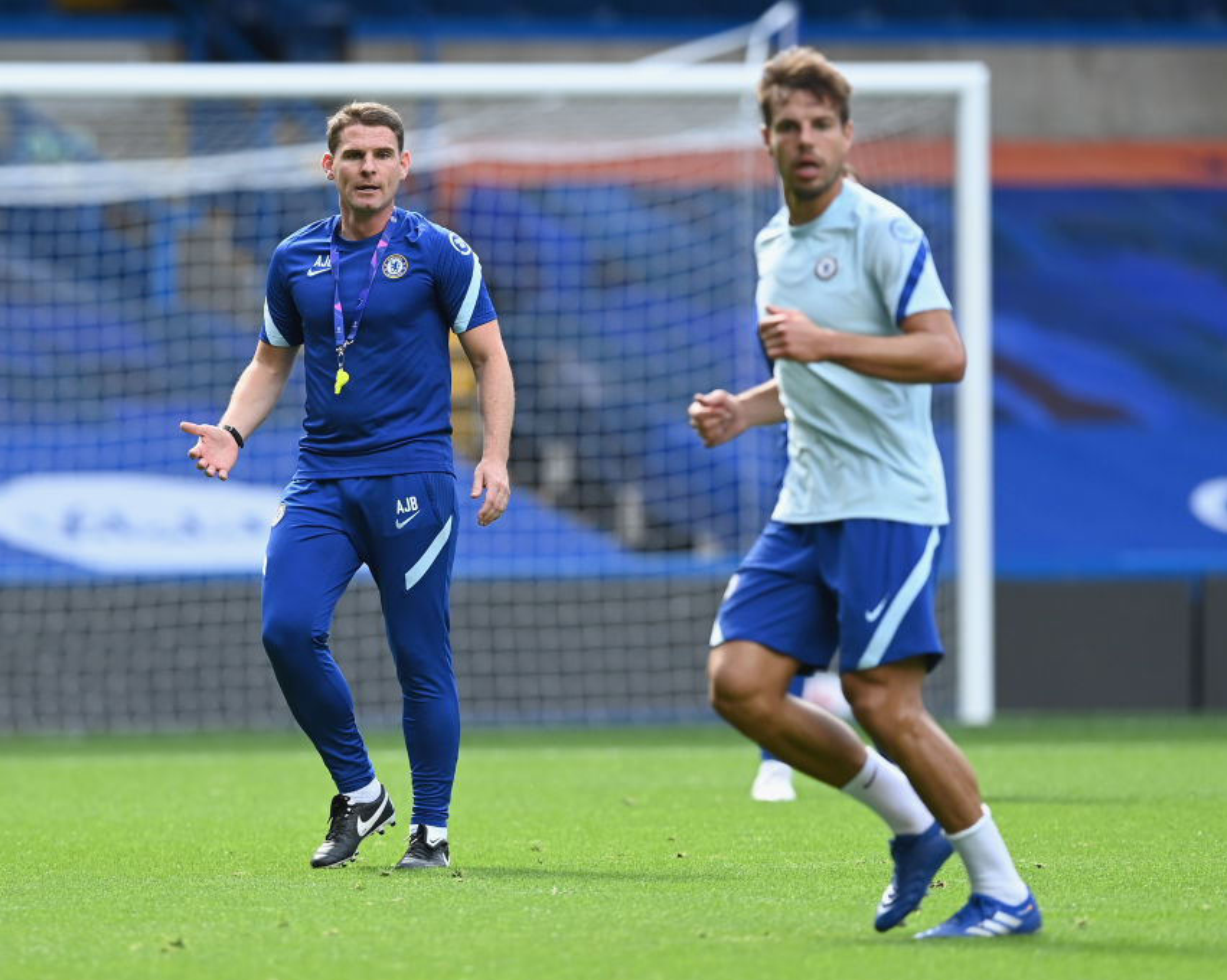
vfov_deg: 3.4
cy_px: 491
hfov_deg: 4.3
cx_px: 554
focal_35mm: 452
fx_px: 16407
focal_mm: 400
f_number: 3.5
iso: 800
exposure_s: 1/1600
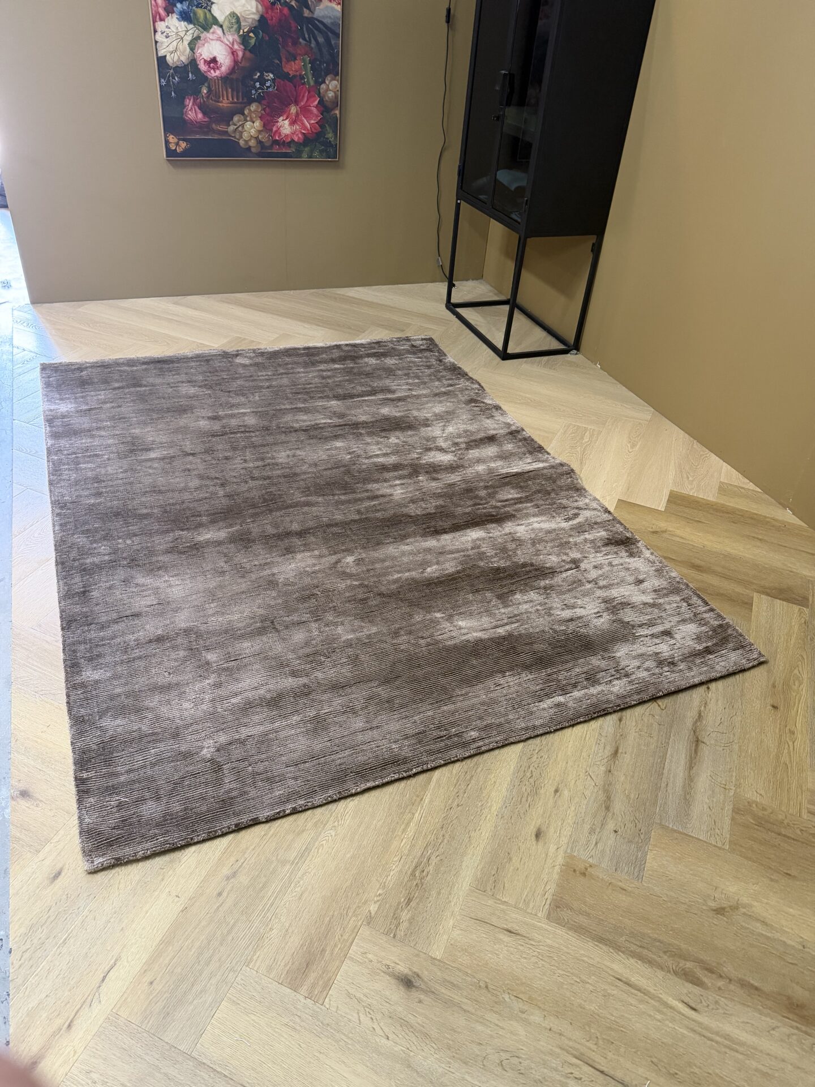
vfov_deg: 71.6
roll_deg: -6.6
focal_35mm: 24
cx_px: 408
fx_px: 753
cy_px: 544
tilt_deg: -37.0
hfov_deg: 56.8
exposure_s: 1/50
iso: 500
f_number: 1.78
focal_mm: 6.76
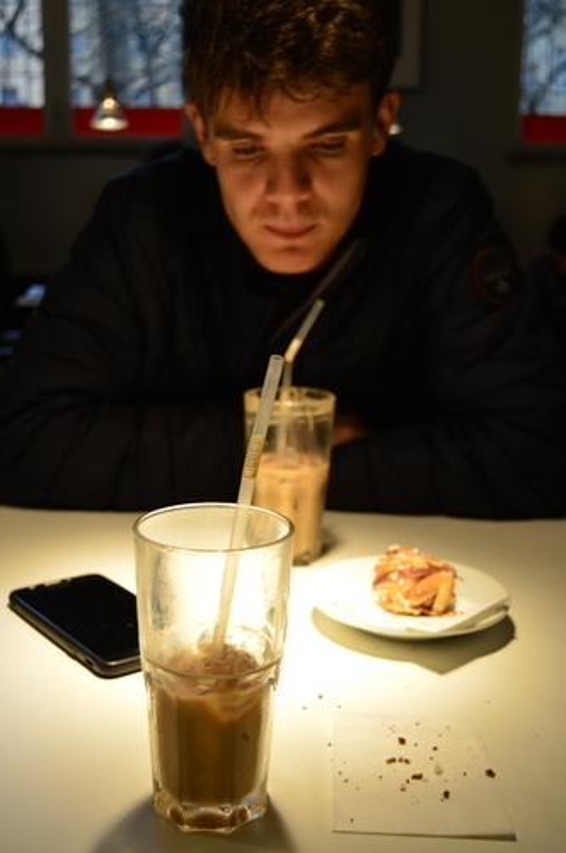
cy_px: 426
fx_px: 922
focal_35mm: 39
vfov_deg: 49.6
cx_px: 283
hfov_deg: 34.1
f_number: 4
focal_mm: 26
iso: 200
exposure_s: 1/40
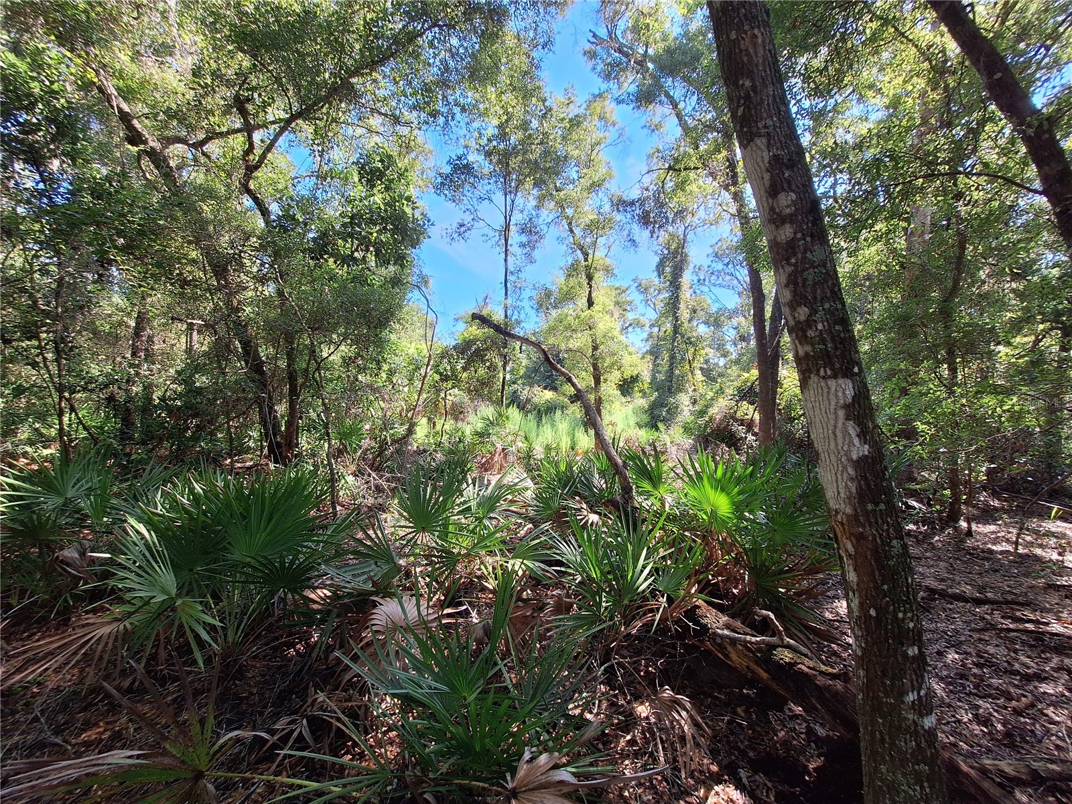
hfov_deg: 106.2
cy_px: 402
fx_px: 403
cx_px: 536
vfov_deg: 89.9
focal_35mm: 13
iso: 40
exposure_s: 1/222
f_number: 2.2
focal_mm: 1.74
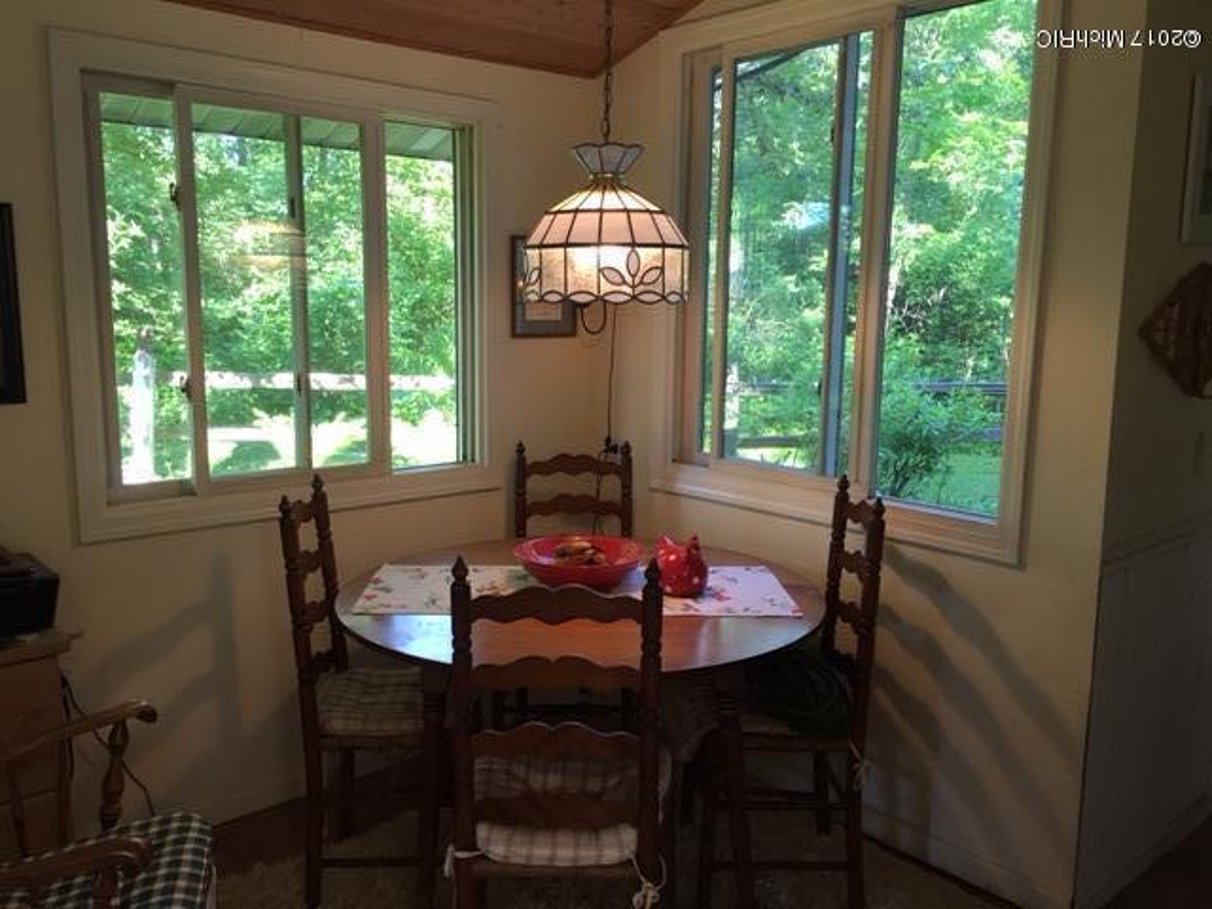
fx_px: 1015
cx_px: 606
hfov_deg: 61.7
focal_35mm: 29
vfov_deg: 48.2
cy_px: 454
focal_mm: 4.15
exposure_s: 1/30
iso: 40
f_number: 2.2
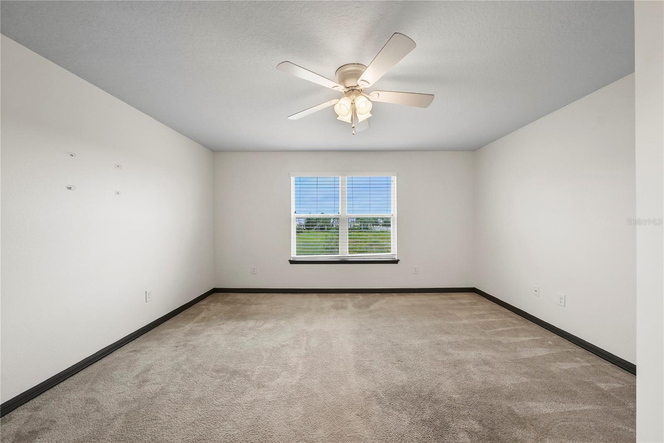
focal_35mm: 12
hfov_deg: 112.6
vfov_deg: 90.1
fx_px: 221
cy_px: 222
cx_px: 332
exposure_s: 1/30
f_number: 7.1
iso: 800
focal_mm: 12
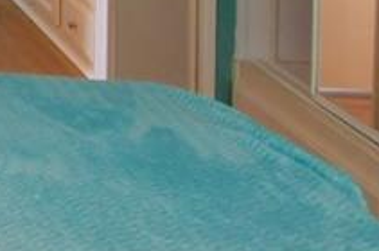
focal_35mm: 114
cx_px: -366
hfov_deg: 14.9
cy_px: -267
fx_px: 1198
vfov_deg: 10.8
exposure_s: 1/80
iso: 400
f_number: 4.5
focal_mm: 10
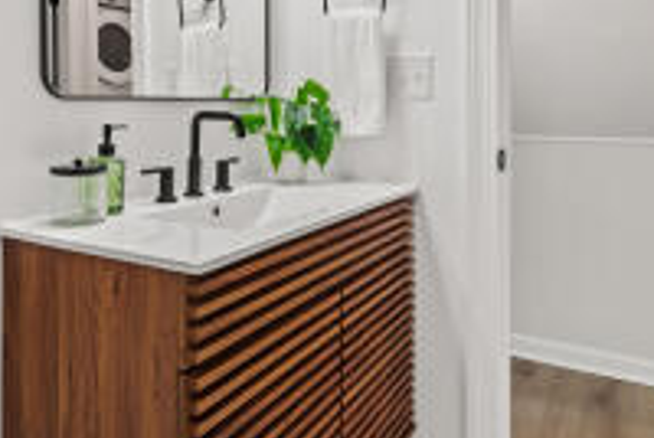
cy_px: 116
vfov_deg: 42.6
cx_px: 307
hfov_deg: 61.8
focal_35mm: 30
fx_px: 546
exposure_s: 1/4
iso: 100
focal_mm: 10
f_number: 8
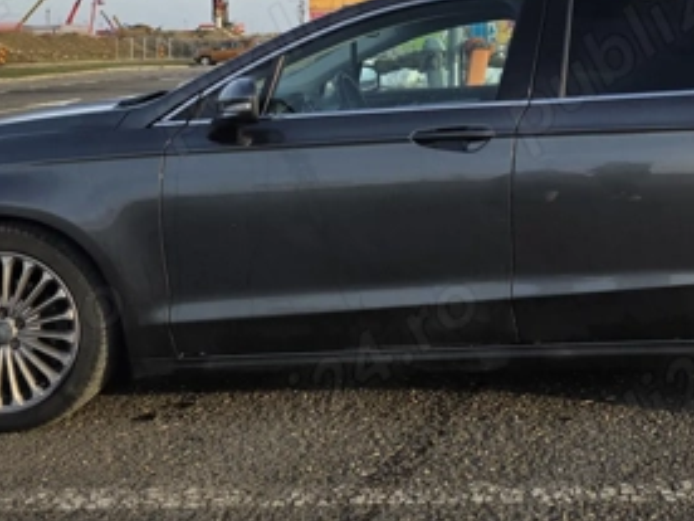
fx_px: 1002
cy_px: 45
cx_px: 490
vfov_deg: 28.0
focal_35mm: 50
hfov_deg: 37.6
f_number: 1.7
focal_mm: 6.3
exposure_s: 1/1941
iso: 80
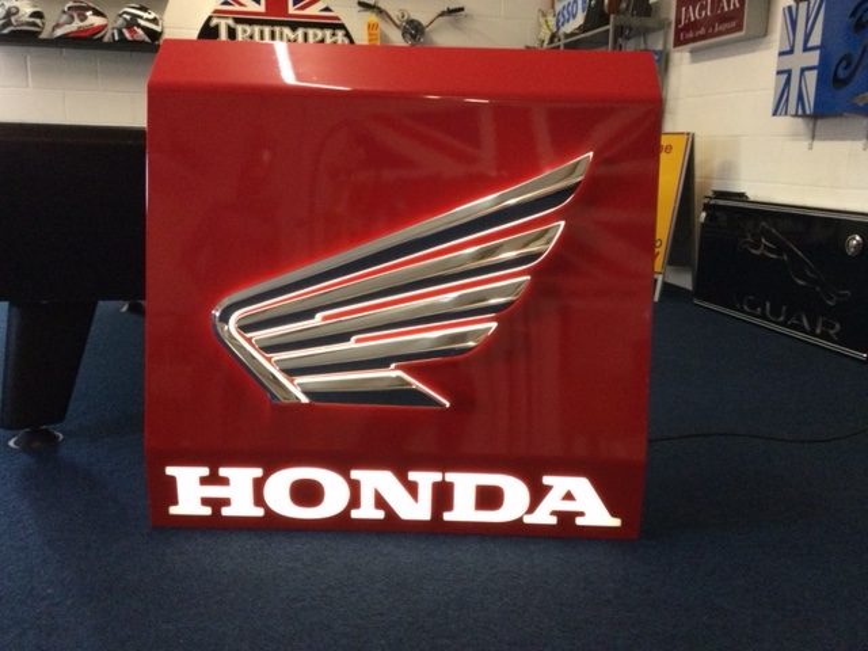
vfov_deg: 45.4
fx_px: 777
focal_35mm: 31
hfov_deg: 58.4
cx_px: 434
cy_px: 326
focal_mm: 3.3
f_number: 2.4
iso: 250
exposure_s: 1/33
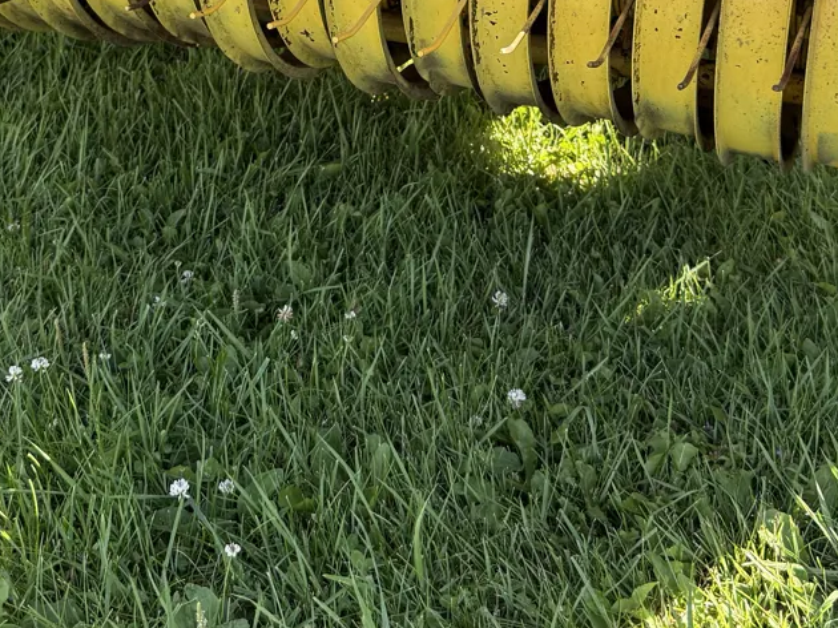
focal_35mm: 61
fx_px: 1476
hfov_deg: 31.6
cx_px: 325
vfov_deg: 23.2
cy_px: 27
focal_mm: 6.76
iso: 100
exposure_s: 1/419
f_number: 1.78
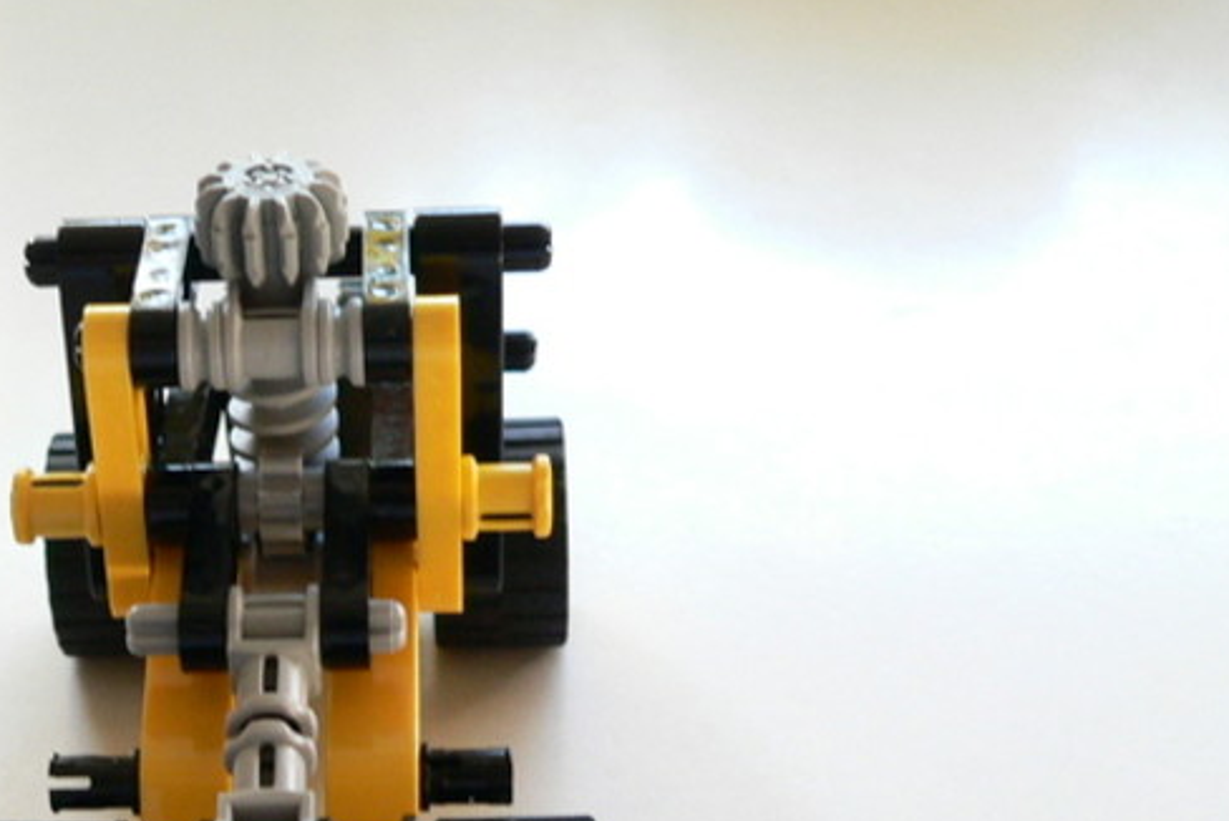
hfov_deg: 28.6
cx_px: 257
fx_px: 2357
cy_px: 759
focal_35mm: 69
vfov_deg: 19.4
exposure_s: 1/30
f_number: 2.8
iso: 200
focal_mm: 6
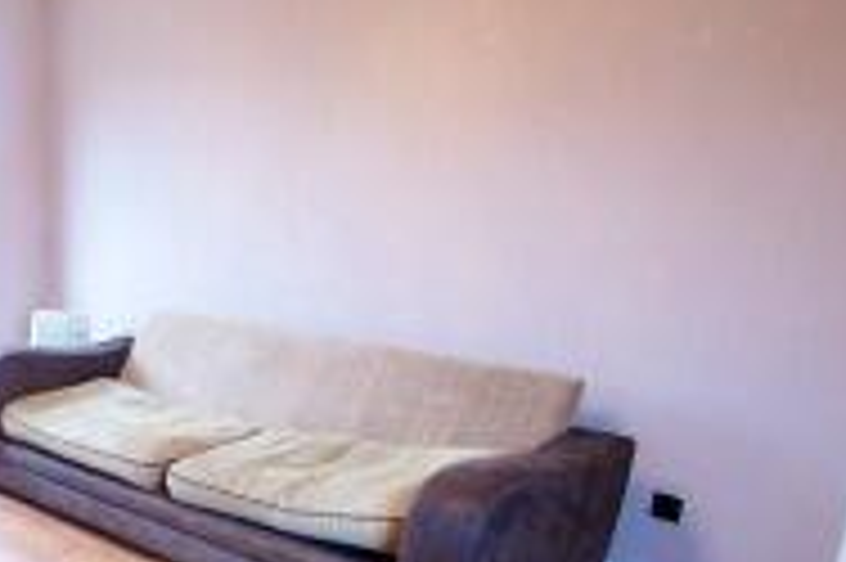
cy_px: 452
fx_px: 892
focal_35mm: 38
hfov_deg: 46.0
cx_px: 90
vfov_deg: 33.9
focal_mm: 10
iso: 400
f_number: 3.5
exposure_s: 1/5
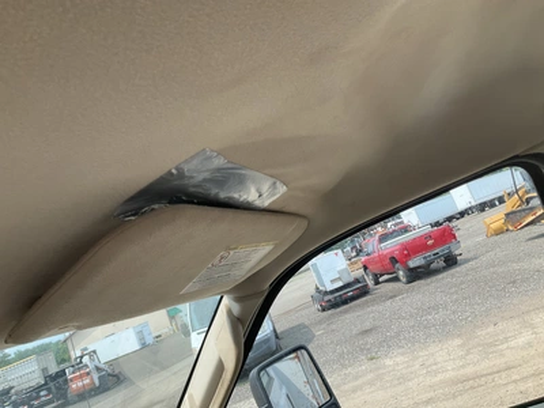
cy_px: 204
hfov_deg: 61.7
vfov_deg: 48.2
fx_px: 456
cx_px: 272
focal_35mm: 29
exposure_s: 1/432
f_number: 1.8
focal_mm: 3
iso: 25
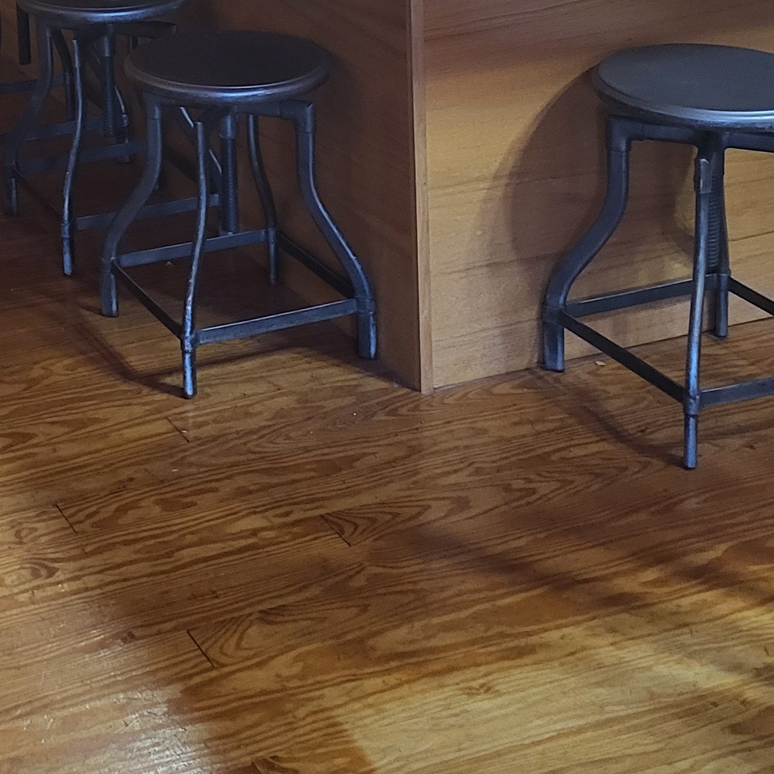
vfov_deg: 21.9
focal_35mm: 73
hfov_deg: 22.1
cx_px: -120
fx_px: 1847
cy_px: -153
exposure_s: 1/40
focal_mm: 5
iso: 320
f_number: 1.8
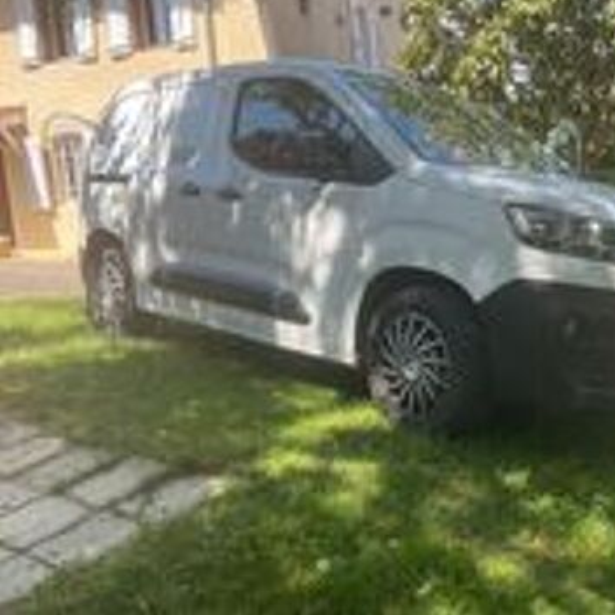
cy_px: 304
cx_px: 418
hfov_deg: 46.4
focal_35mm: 35
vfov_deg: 47.2
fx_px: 704
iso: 16
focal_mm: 3
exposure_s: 1/360
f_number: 1.8
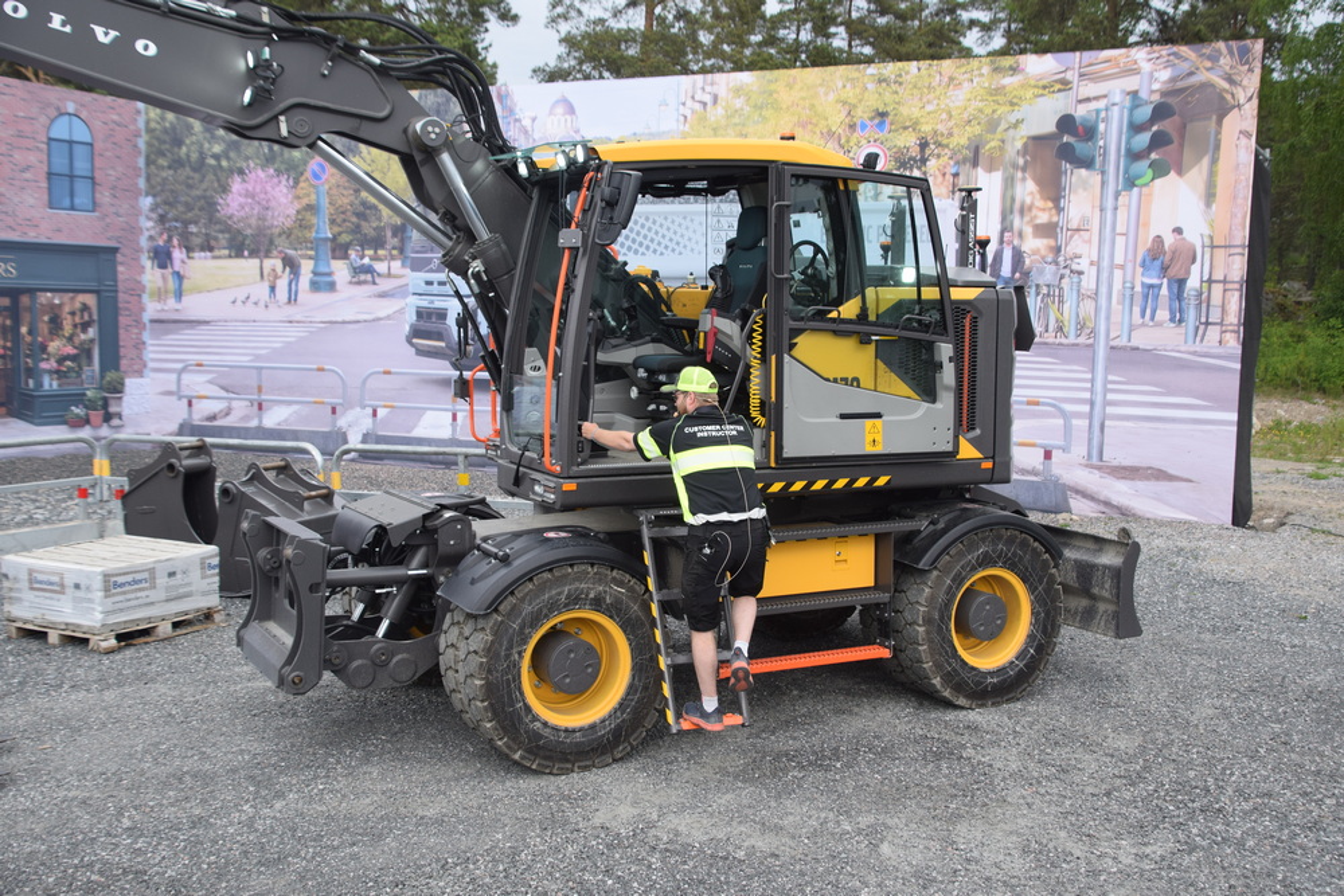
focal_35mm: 42
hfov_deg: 46.4
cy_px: 448
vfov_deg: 31.9
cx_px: 672
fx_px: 1568
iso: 400
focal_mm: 28
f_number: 4.5
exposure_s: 1/1250
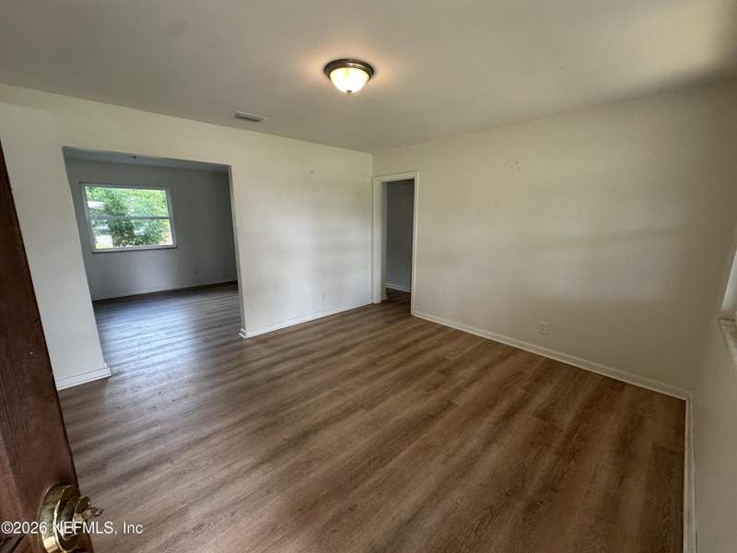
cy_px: 276
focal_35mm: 14
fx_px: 298
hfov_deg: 102.1
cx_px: 368
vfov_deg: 85.7
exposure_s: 1/120
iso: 125
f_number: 2.2
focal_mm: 2.22
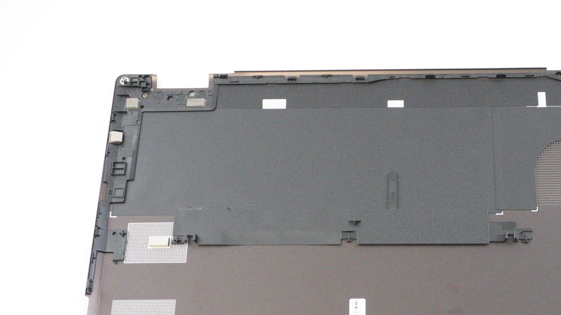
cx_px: 375
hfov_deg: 35.1
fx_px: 878
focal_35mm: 59
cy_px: 265
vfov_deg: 20.1
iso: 12800
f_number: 5.6
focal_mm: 26
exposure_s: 1/320
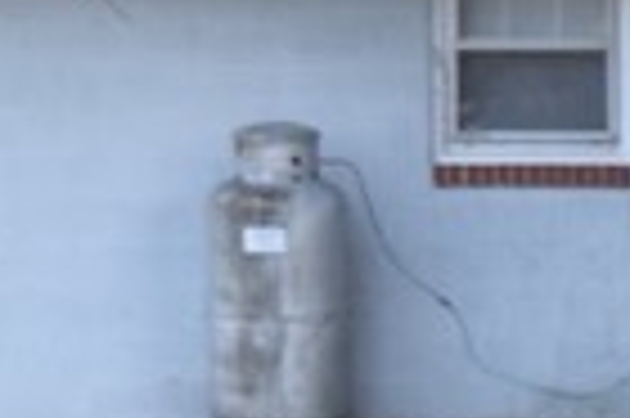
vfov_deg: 3.5
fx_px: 6904
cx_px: 1400
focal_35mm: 395
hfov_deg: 5.1
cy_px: 706
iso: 450
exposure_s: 1/60
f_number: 4.5
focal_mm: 34
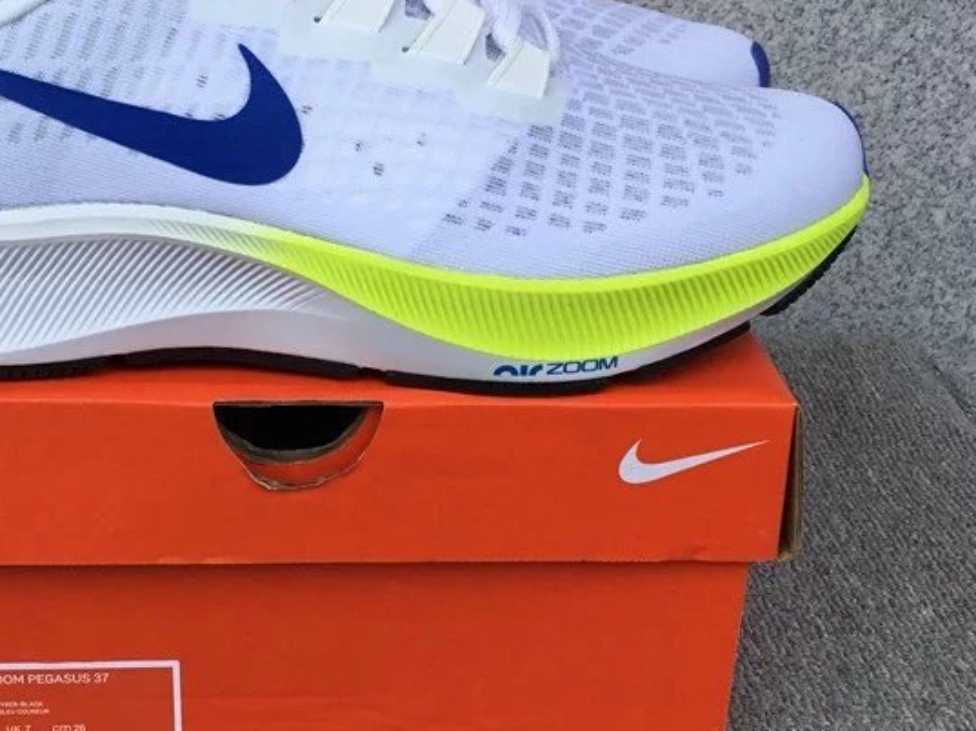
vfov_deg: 28.0
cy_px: 303
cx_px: 300
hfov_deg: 36.3
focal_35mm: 52
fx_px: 1465
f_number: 2.4
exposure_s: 1/702
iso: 25
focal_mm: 3.3
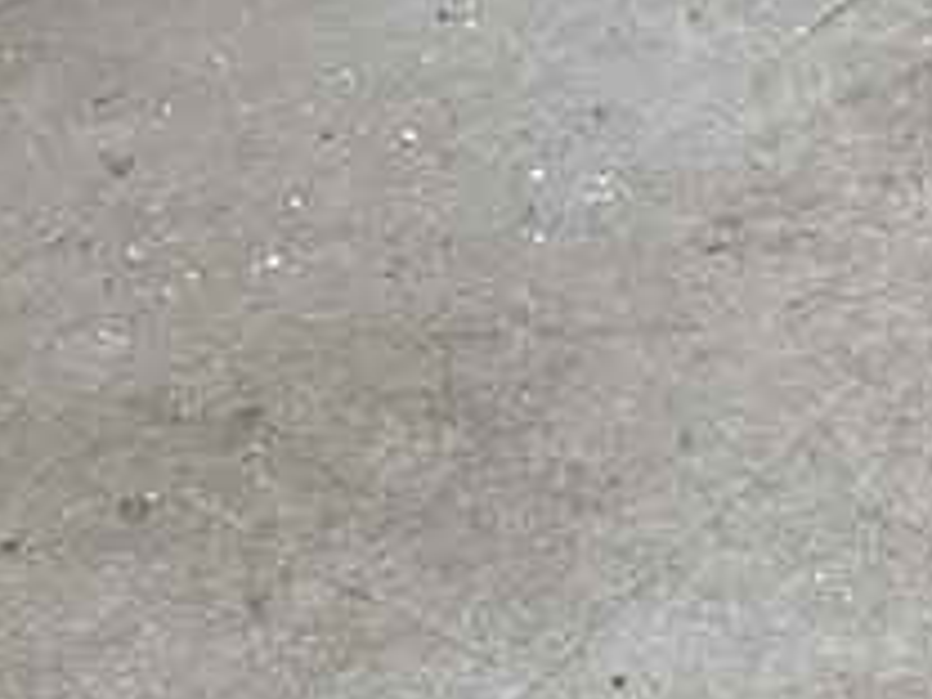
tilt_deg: -15.1
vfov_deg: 10.9
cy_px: -905
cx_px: 672
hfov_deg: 16.6
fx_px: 3177
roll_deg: -0.3
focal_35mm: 118
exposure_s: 1/60
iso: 400
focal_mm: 6.76
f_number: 1.78
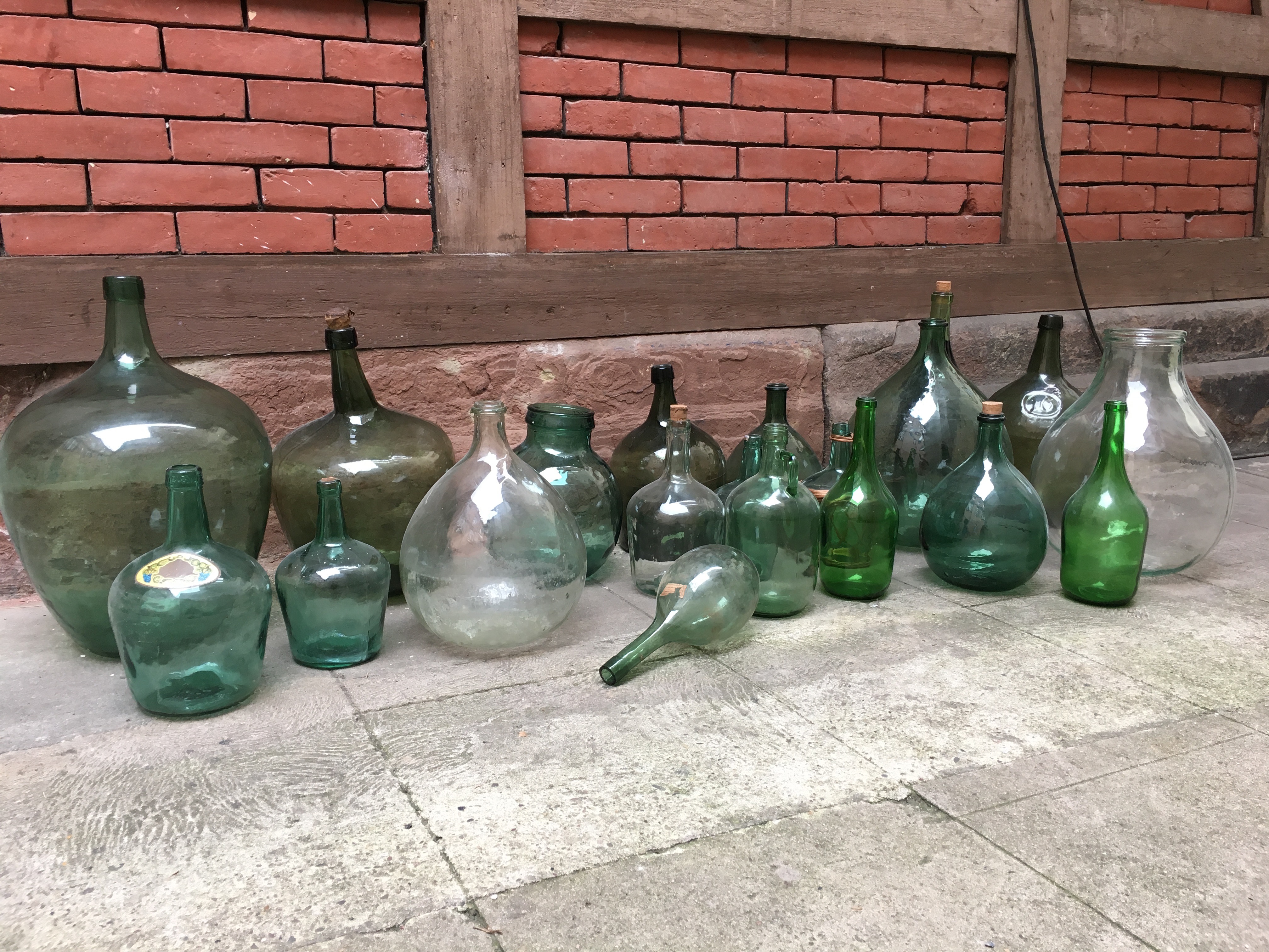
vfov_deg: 48.2
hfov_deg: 61.7
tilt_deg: -11.1
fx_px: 1063
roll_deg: +1.7
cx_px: 634
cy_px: 476
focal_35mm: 29
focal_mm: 4.15
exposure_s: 1/33
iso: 25
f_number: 2.2
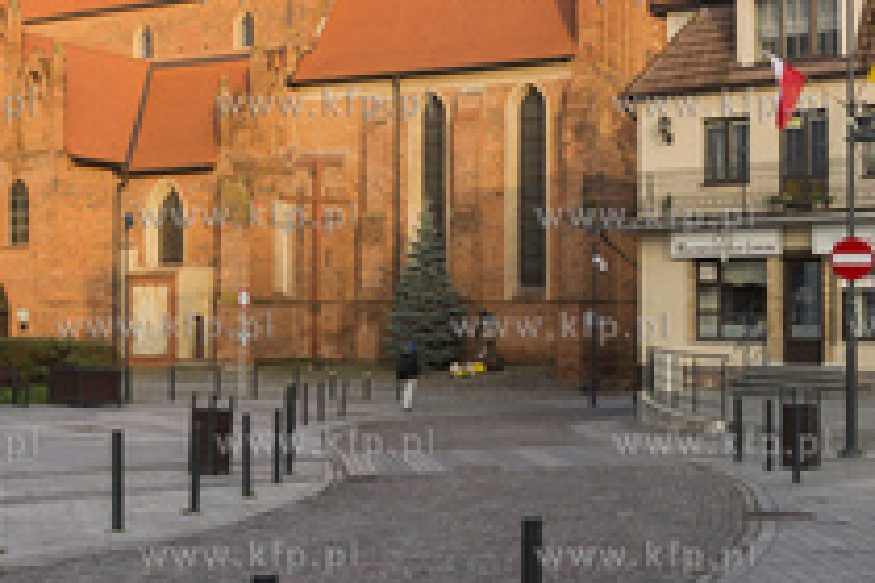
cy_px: 160
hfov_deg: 33.9
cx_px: 471
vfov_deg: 22.8
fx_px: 1434
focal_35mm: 59
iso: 400
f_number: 4
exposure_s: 1/1000
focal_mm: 31
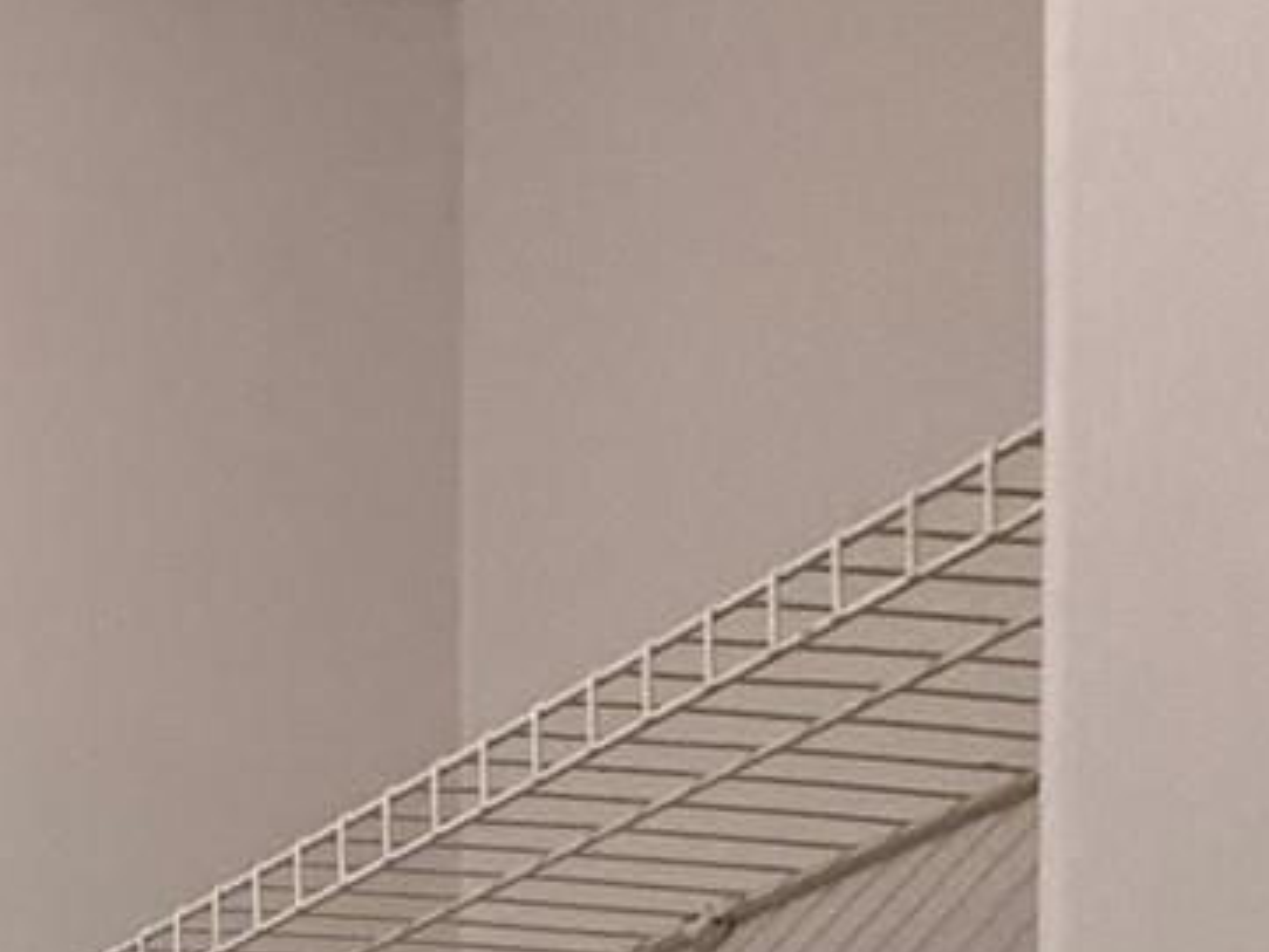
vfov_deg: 16.7
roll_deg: +0.1
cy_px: 1981
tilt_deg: +0.3
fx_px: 2274
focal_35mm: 62
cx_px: -1476
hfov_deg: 17.4
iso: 160
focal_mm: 2.22
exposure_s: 1/120
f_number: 2.2
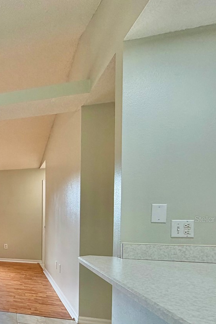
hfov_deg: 32.0
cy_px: 219
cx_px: -80
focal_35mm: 28
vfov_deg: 63.6
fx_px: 252
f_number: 2.2
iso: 125
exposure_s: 1/120
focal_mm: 2.22
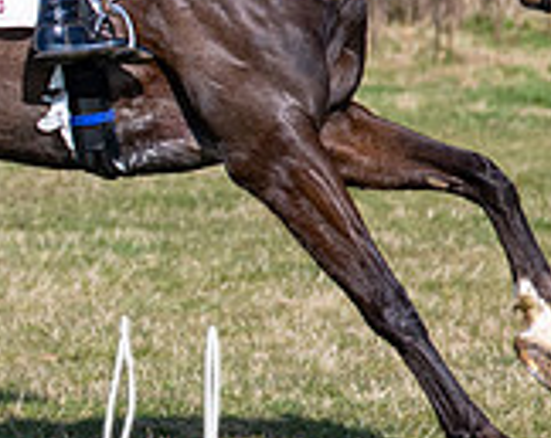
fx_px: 10239
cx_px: -415
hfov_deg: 3.1
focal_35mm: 629
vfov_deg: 2.5
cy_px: 82
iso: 200
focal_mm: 89
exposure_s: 1/5000
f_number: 2.8
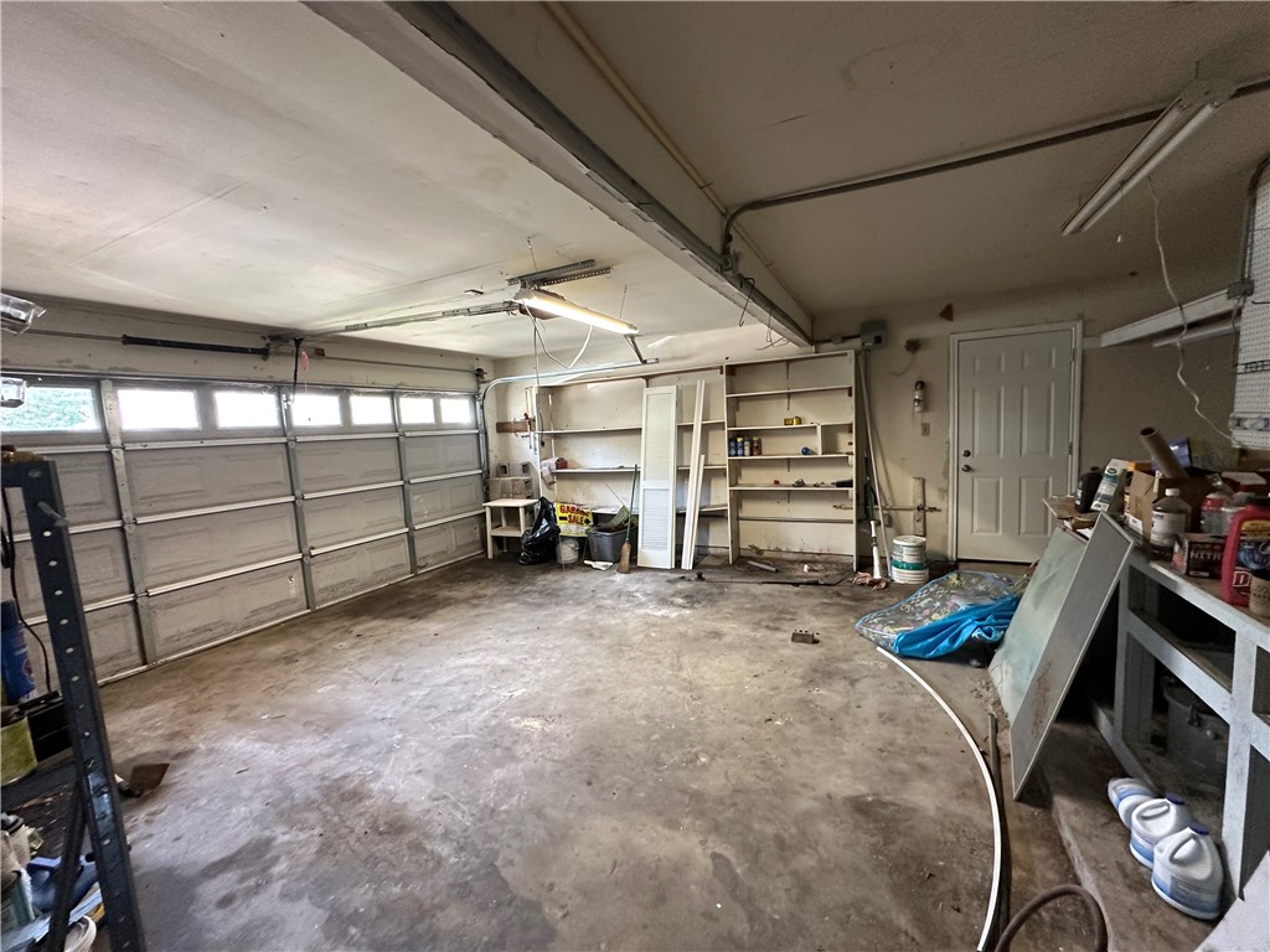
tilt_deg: -5.3
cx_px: 635
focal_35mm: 14
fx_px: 514
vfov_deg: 85.7
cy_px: 476
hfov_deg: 102.1
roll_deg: +2.9
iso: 400
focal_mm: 2.22
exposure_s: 1/60
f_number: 2.2
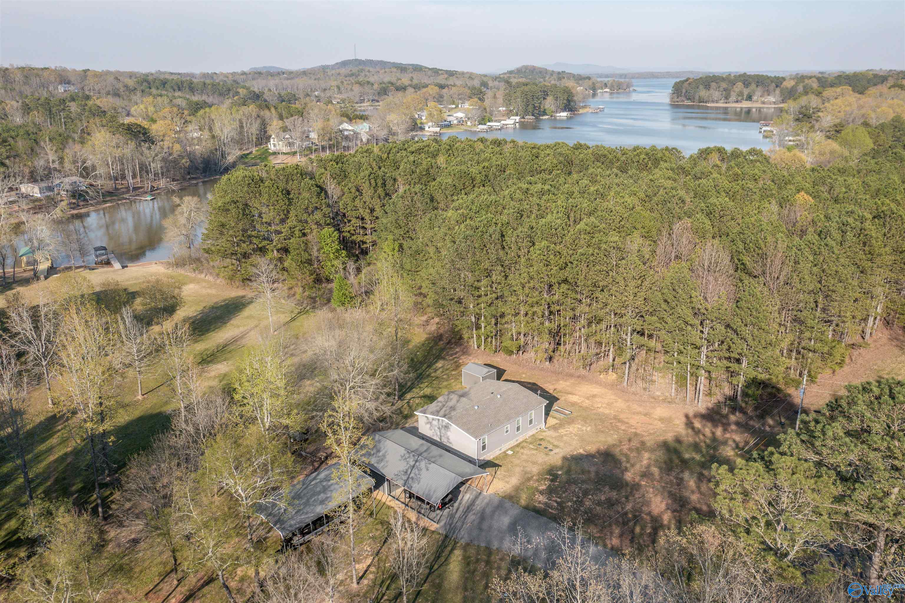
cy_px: 302
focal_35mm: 28
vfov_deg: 46.4
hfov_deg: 65.5
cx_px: 452
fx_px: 704
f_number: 4.5
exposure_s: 1/500
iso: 100
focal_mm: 10.26
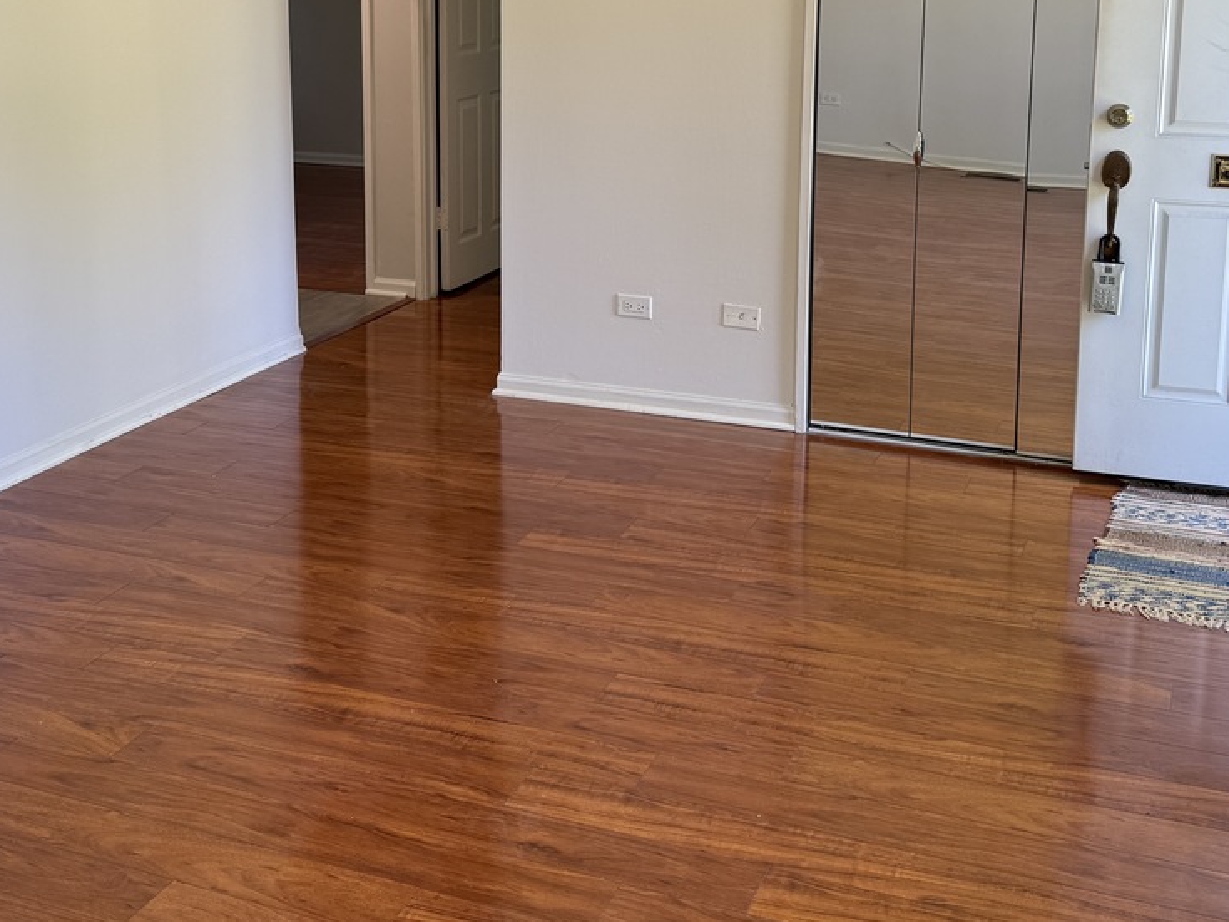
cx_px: 503
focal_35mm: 47
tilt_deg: -9.5
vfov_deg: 30.2
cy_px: 187
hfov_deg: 40.3
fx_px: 1668
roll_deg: +0.1
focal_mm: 6.76
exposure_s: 1/121
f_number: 1.78
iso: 80
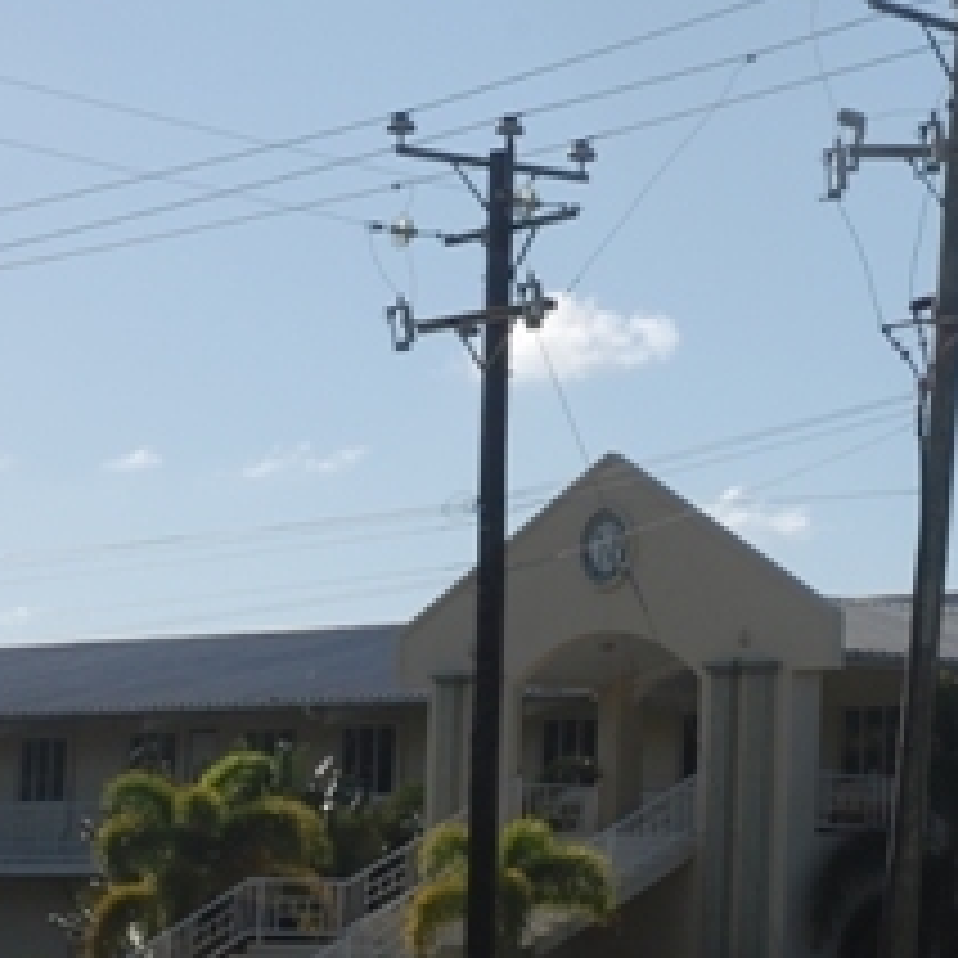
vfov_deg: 11.4
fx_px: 4791
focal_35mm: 153
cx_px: 1120
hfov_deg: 11.2
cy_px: 450
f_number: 10
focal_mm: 40
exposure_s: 1/400
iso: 200
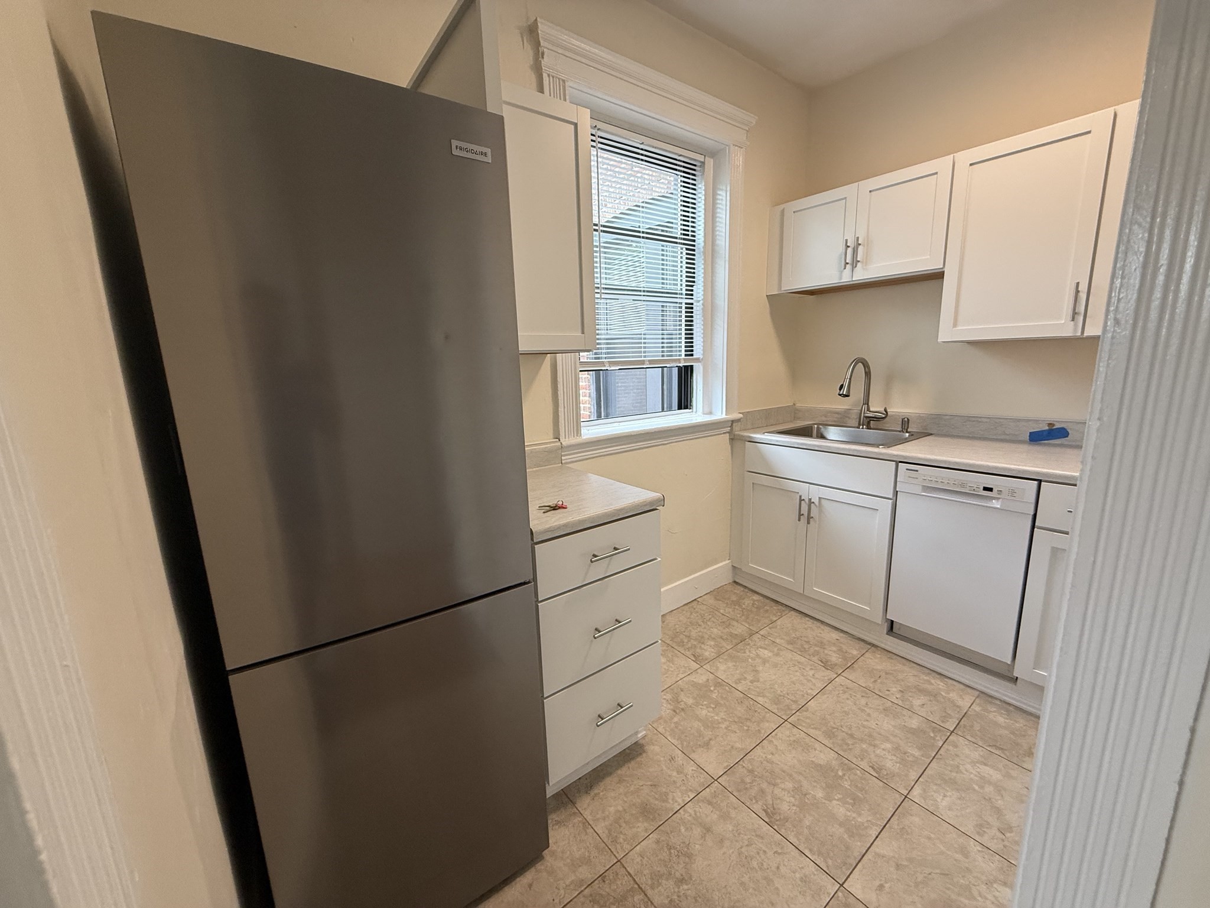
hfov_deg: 102.1
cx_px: 605
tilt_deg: -10.6
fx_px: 489
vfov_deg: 85.7
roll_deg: +1.3
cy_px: 454
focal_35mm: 14
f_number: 2.2
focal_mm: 2.22
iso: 160
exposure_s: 1/120
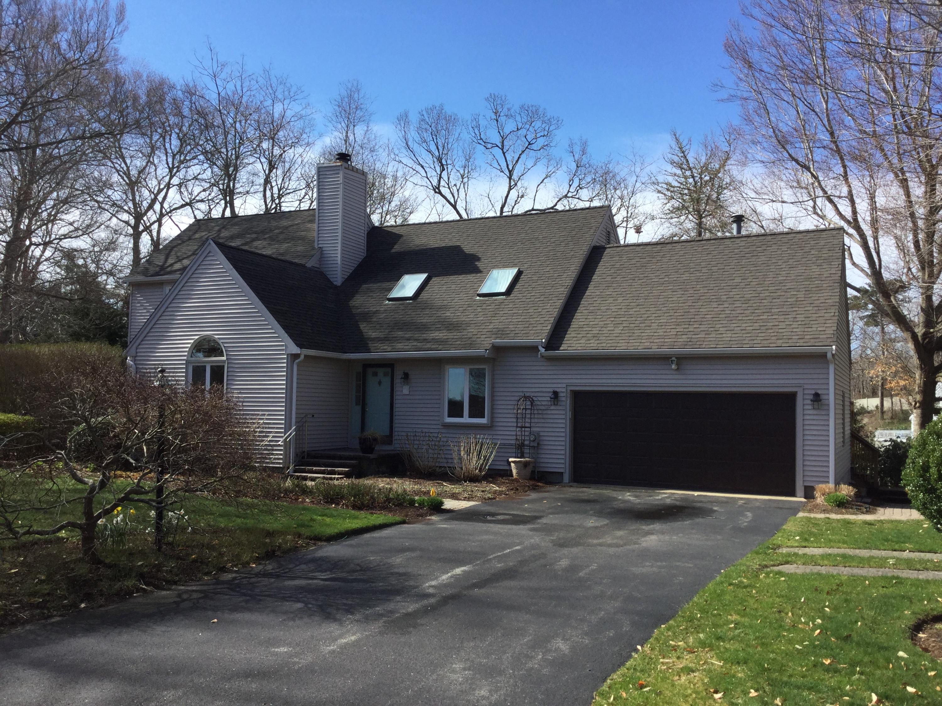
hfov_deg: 58.4
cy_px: 353
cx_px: 471
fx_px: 844
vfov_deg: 45.4
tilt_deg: +3.6
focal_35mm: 31
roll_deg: -1.1
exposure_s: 1/806
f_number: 2.4
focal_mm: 3.3
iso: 25
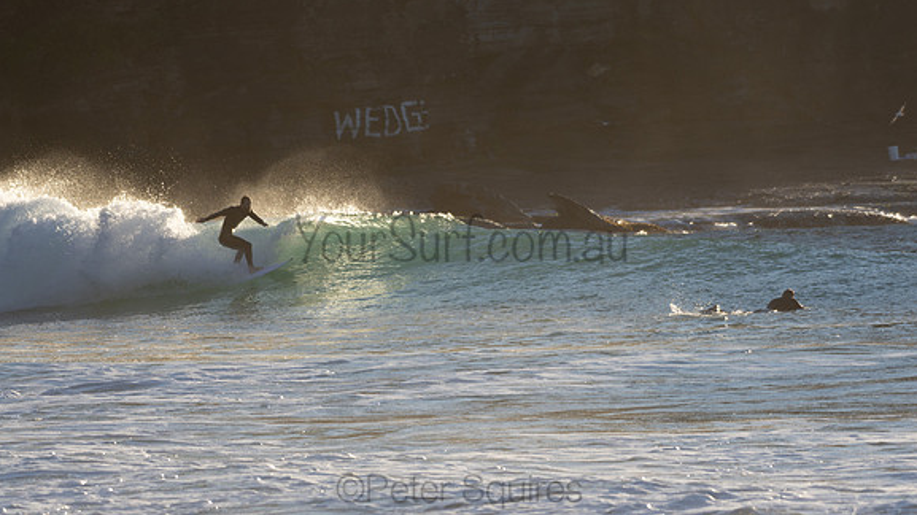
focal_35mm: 411
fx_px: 9989
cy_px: 225
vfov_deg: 3.0
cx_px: 459
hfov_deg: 5.3
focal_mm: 260
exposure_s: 1/640
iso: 110
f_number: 5.6
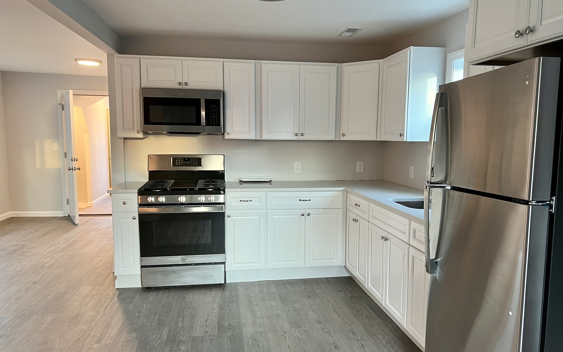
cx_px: 286
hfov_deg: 66.5
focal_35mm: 28
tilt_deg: -7.6
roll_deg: -0.4
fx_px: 430
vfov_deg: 44.5
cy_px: 184
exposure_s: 1/60
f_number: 1.5
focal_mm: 5.7
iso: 320
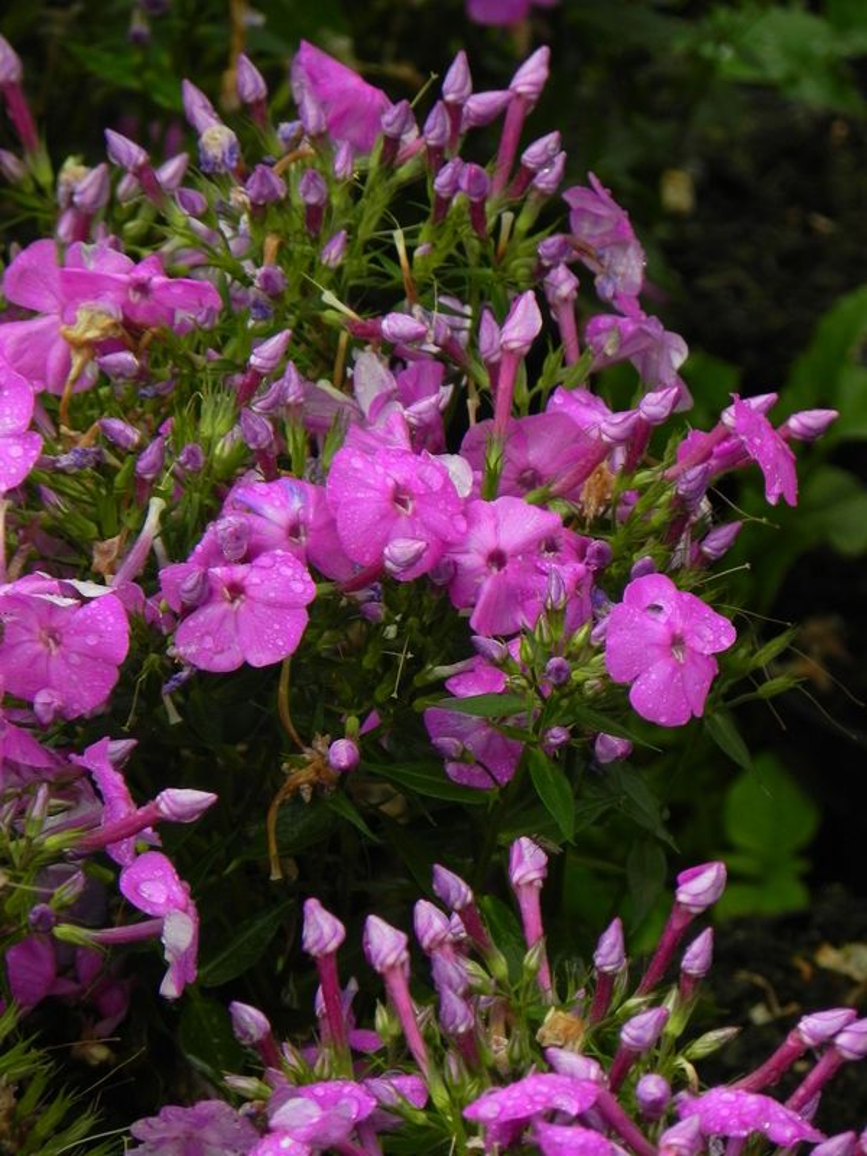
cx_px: 434
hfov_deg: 3.5
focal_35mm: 425
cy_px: 578
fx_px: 14193
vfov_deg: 4.7
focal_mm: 75.7
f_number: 5
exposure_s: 1/100
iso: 160
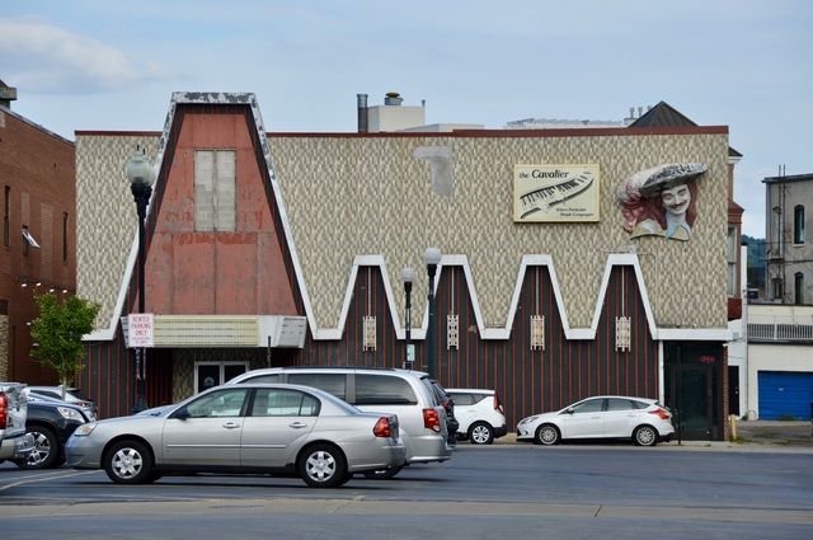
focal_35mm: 168
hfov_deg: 12.2
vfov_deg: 8.1
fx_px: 3789
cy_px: 270
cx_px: 406
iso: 100
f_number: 8
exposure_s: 1/250
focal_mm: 112
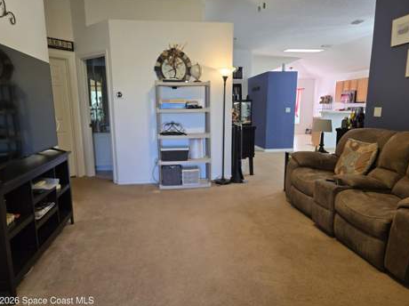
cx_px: 205
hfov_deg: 71.7
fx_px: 283
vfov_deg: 56.7
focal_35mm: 24
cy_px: 154
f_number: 1.8
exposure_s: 1/120
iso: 200
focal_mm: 5.4
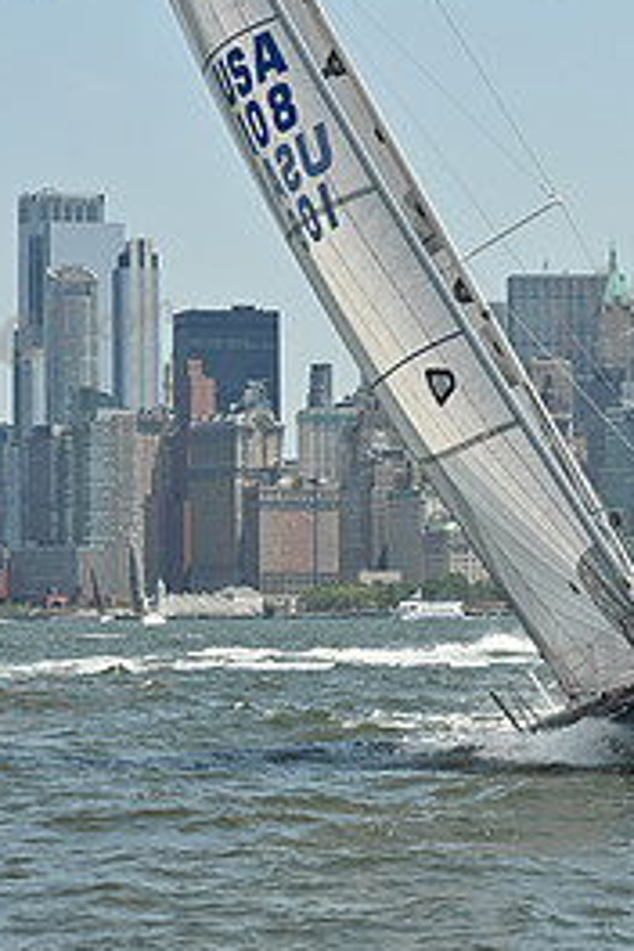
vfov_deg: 13.2
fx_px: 4068
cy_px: 126
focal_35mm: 154
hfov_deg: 8.9
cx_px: 362
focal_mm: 70
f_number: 8
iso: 320
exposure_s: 1/1250
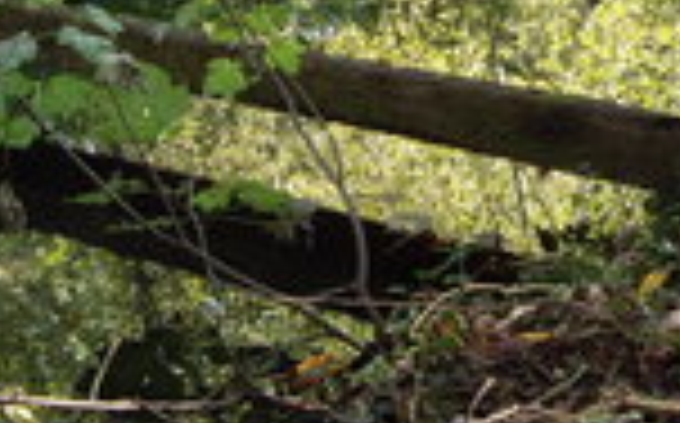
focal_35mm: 107
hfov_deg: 19.5
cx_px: 374
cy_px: 86
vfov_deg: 12.2
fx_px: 1981
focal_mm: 7.9
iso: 200
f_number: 2.8
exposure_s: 1/80
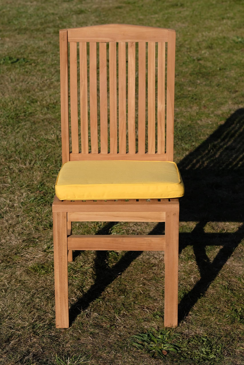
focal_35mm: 84
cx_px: 122
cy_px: 182
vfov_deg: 24.2
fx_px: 854
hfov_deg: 16.3
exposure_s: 1/1000
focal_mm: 56
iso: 200
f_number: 6.4
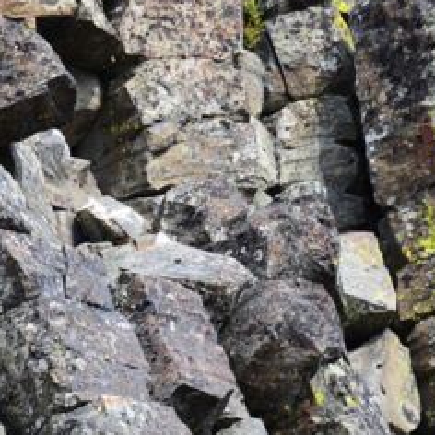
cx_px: -15
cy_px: 242
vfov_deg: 3.8
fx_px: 6613
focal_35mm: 465
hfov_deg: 3.8
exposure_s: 1/250
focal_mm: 135
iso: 200
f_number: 5.6
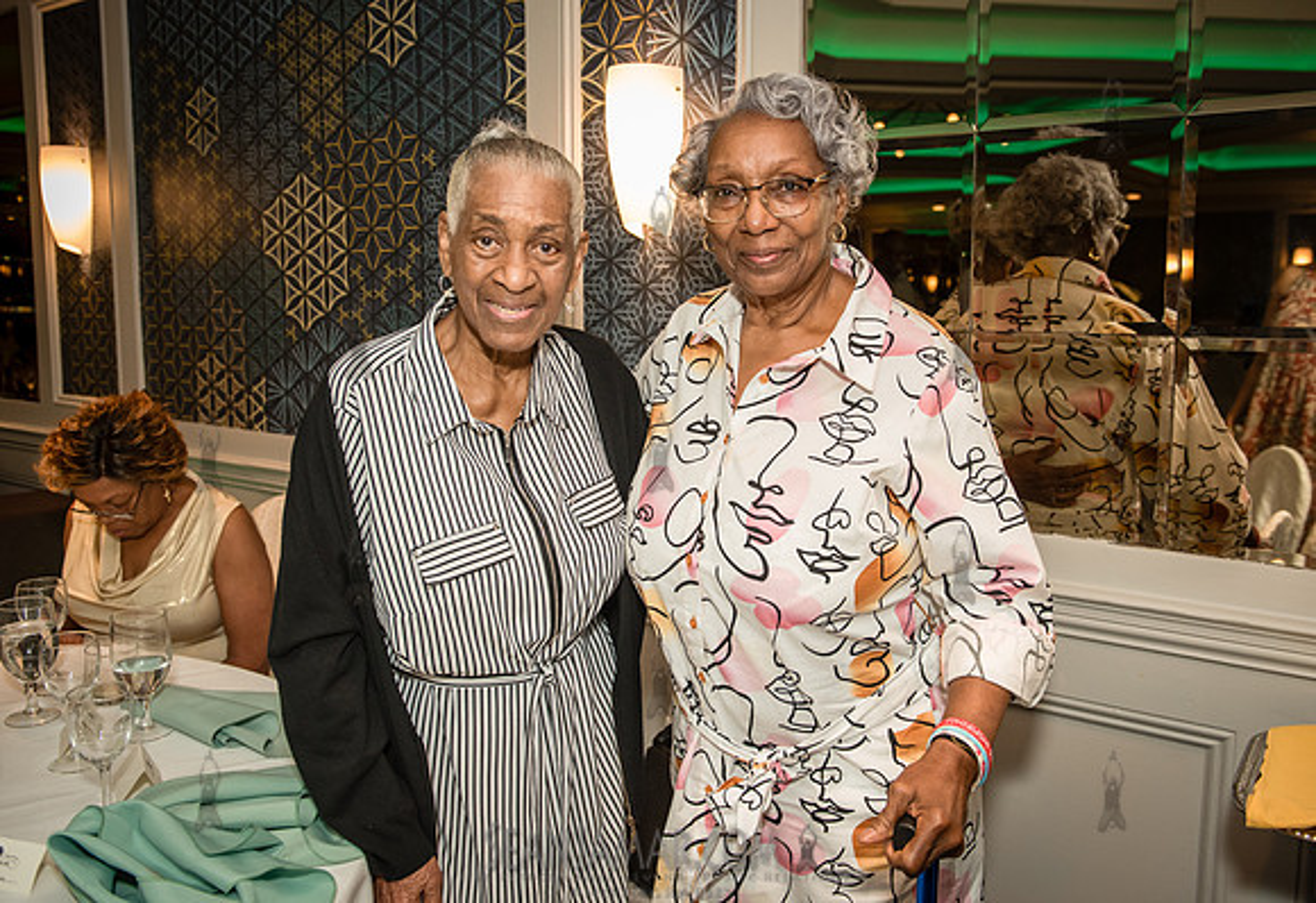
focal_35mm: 31
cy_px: 416
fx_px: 1135
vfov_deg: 43.4
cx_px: 690
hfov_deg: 60.2
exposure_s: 1/160
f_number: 3.5
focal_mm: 28
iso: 1600
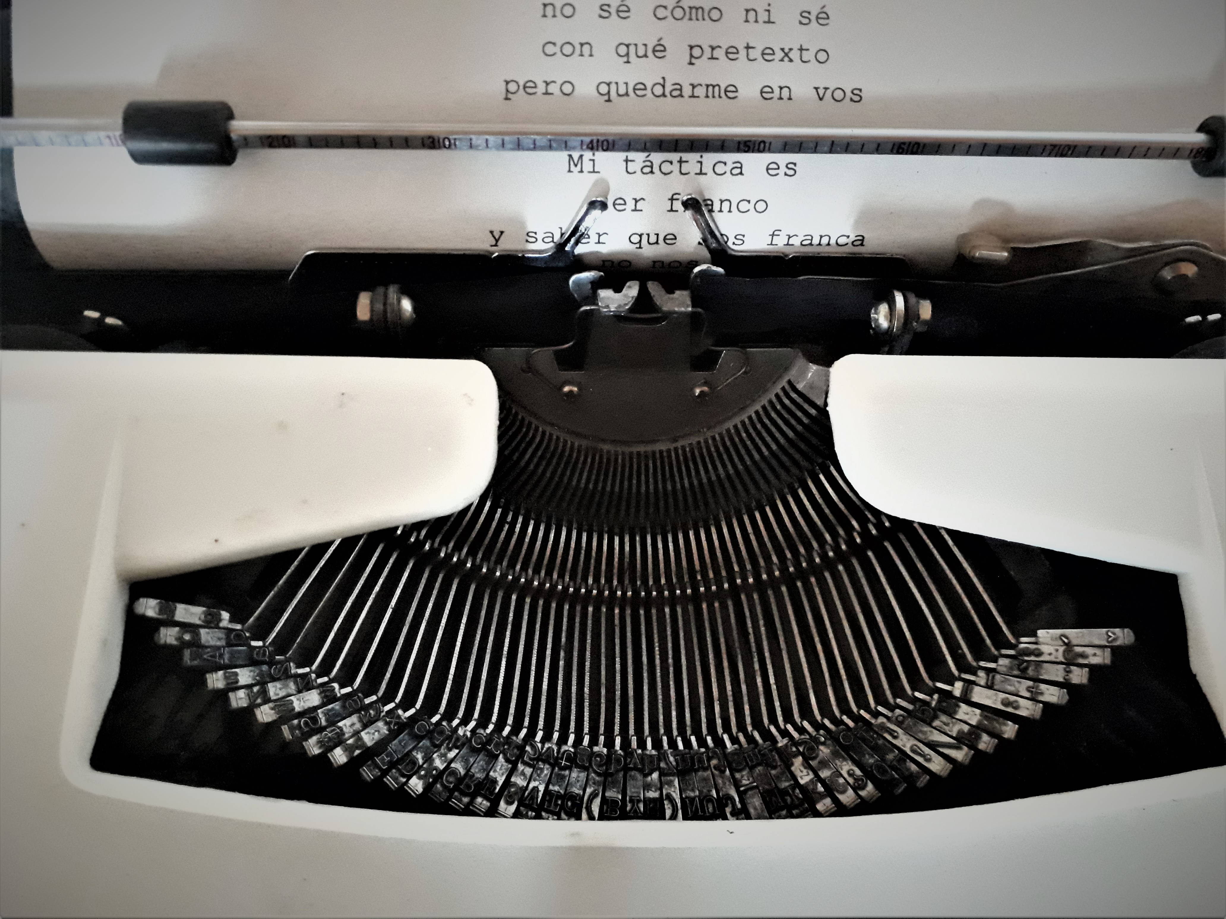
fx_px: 956
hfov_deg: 65.3
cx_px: 613
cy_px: 460
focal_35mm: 27
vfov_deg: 51.3
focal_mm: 3.6
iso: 800
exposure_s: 1/17
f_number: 1.9
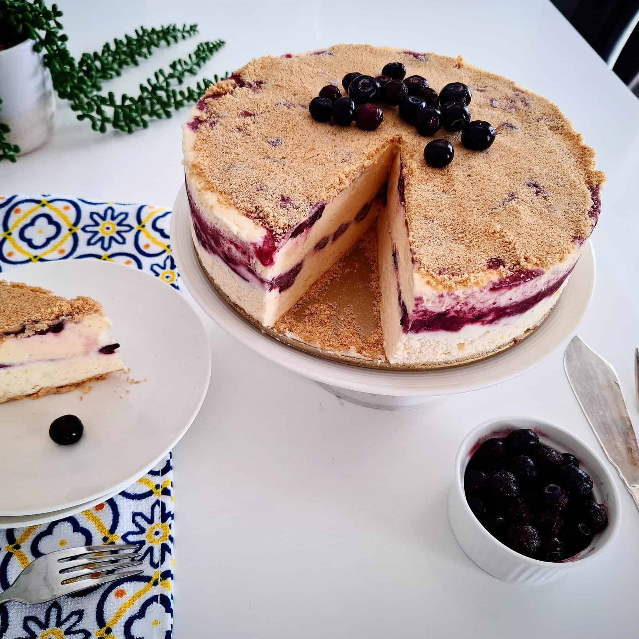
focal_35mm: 28
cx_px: 301
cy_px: 318
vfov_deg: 57.3
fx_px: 585
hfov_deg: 57.3
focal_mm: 5.54
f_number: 1.8
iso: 200
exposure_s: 1/100
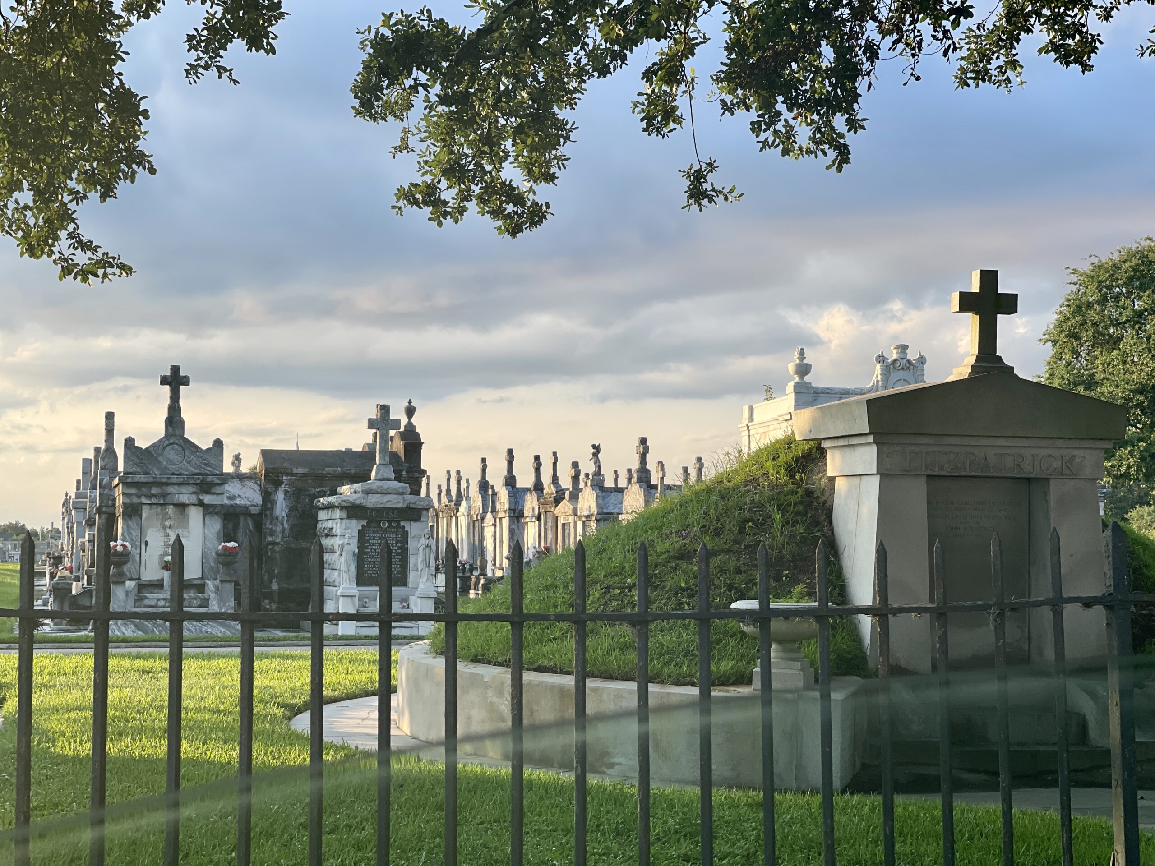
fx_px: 2135
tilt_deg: +2.6
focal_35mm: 64
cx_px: 578
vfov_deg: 22.9
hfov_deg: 30.3
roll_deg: -0.7
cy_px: 433
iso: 20
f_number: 2.2
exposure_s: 1/255
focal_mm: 7.5
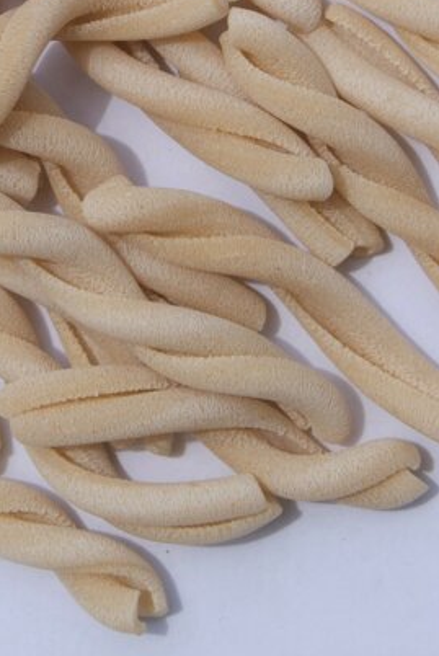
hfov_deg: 8.2
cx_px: 153
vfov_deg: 12.2
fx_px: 3047
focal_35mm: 167
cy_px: 94
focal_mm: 55
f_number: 13
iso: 100
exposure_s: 1/250
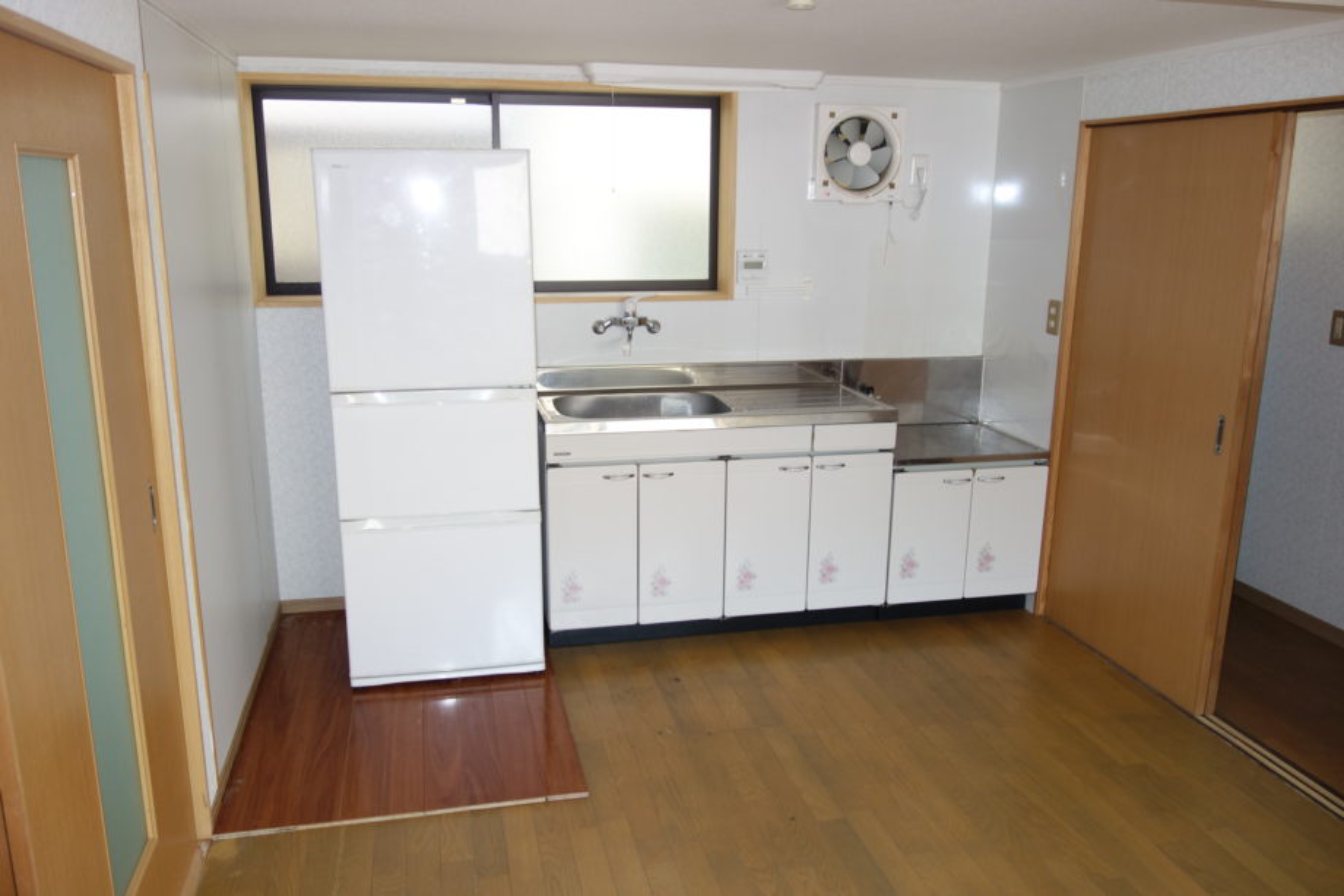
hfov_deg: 65.5
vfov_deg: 46.4
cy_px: 448
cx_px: 672
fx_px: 1045
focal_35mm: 28
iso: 125
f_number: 1.8
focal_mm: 10.4
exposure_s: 1/50
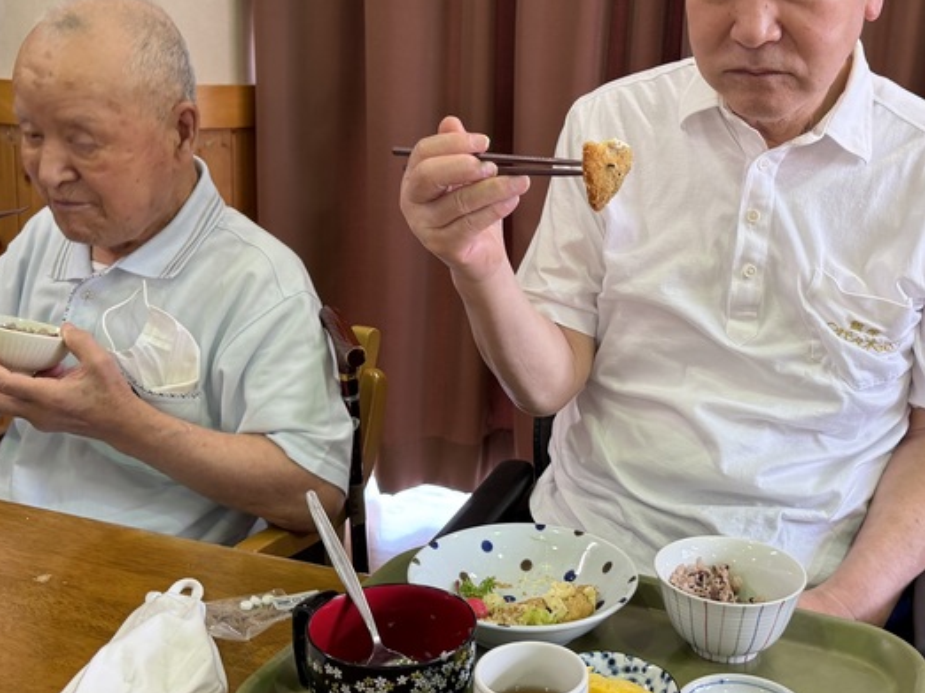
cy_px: 261
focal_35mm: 46
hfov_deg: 40.9
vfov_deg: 31.4
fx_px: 1229
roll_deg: -2.6
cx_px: 594
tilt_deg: -12.2
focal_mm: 6.76
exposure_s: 1/60
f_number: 1.78
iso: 160
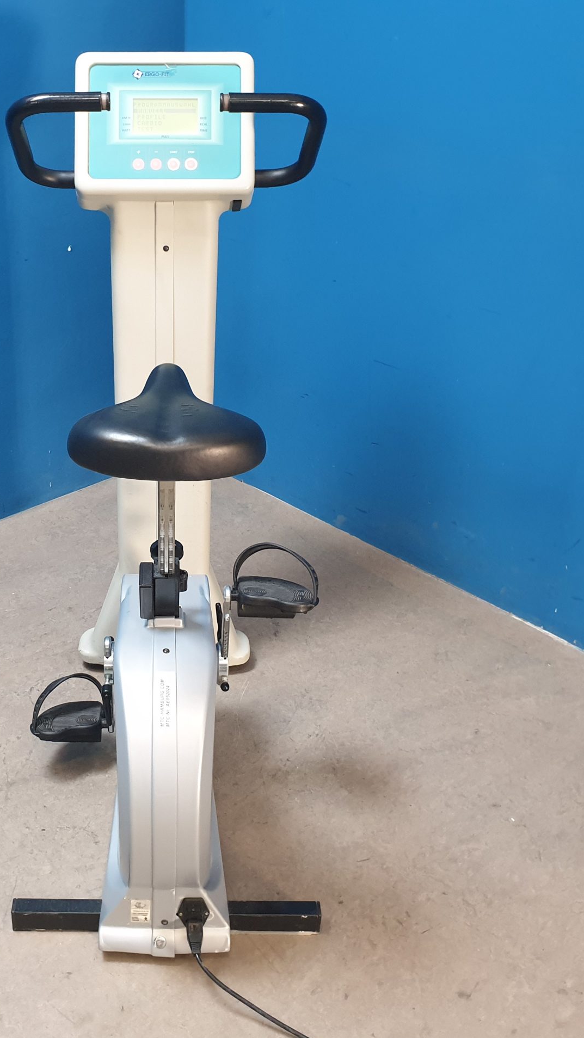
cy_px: 521
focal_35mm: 38
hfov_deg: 30.7
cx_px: 158
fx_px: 1046
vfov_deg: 52.8
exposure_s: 1/25
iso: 320
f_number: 2.4
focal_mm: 4.3
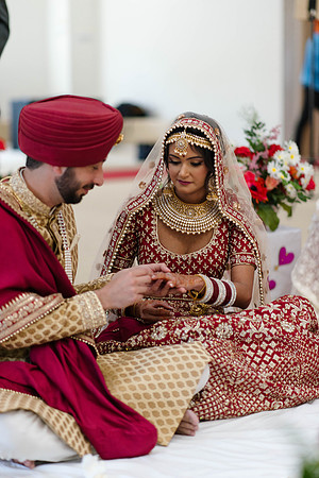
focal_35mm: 85
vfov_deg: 23.9
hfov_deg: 16.1
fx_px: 1130
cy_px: 239
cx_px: 160
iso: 400
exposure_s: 1/250
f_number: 1.8
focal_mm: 85
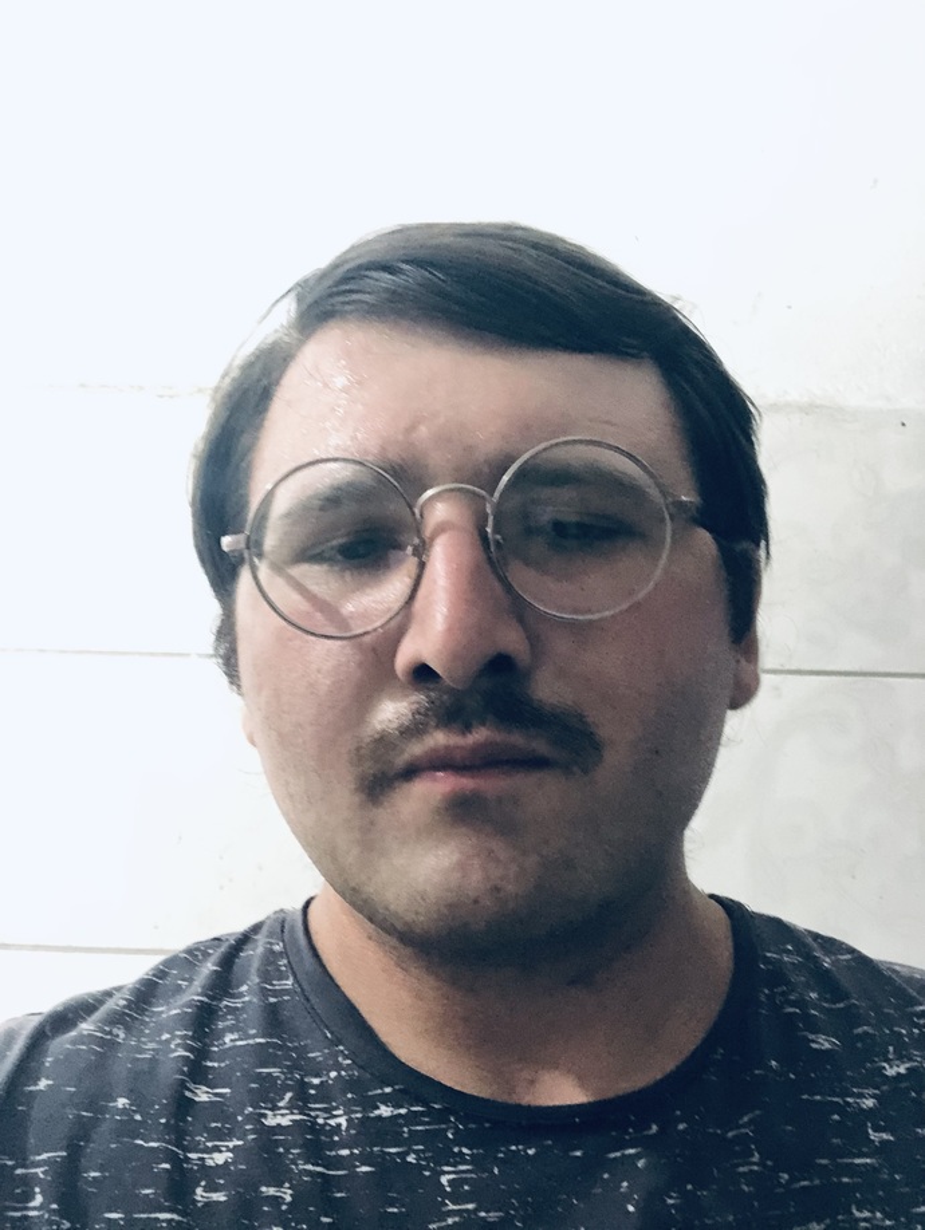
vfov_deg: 56.8
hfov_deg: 44.2
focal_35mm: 32
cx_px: 462
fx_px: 1139
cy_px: 615
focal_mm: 2.87
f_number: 2.2
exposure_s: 1/30
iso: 400
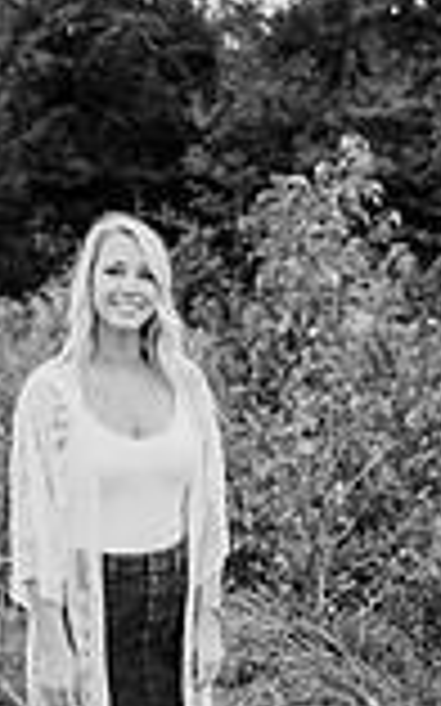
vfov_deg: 29.4
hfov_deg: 18.5
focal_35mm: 70
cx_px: 130
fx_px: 1347
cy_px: 373
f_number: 2.5
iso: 200
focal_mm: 24
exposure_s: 1/1250
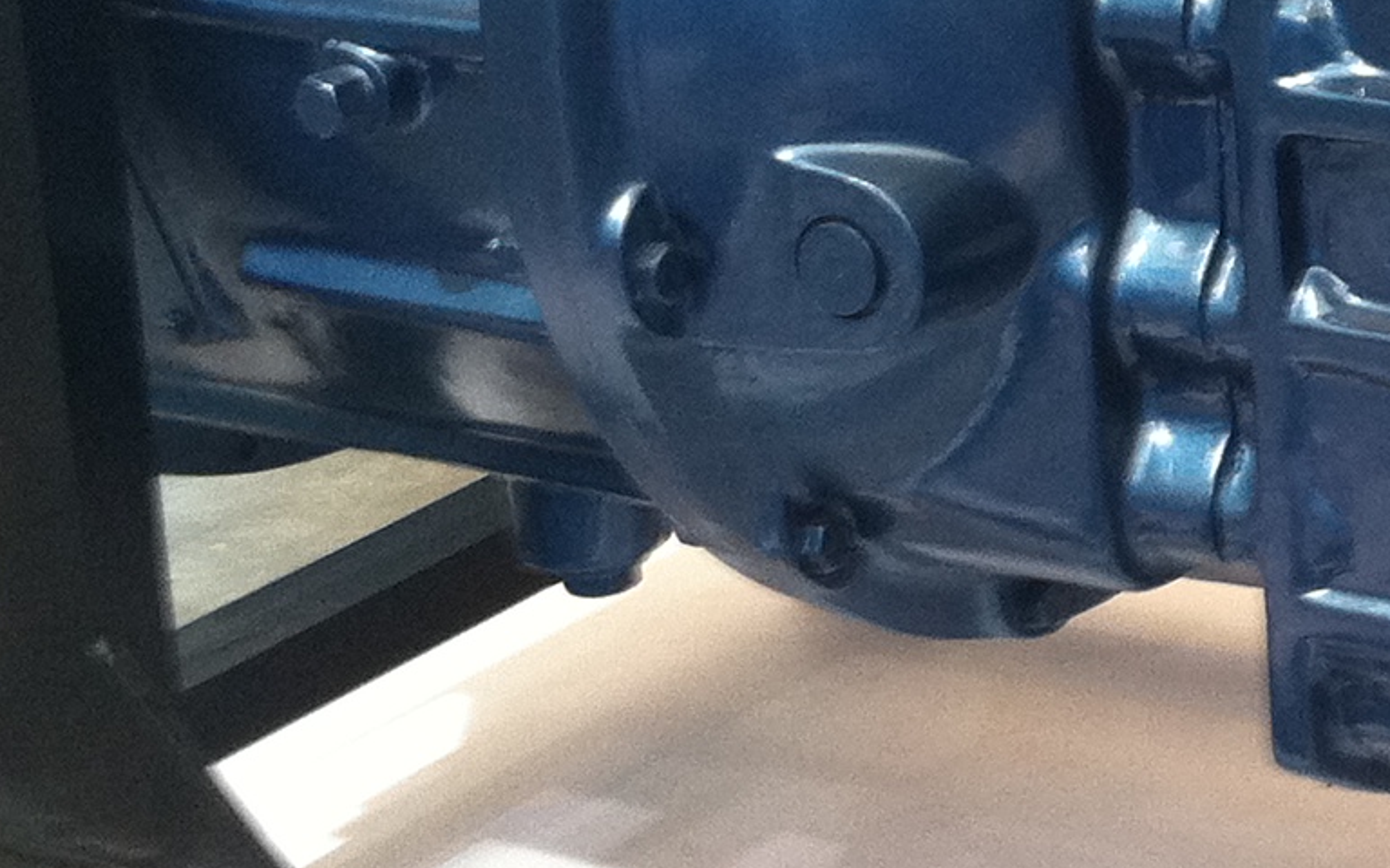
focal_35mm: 125
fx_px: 4735
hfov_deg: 15.8
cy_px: -49
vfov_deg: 10.4
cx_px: 1837
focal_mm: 3.85
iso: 125
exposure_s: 1/15
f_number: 2.8
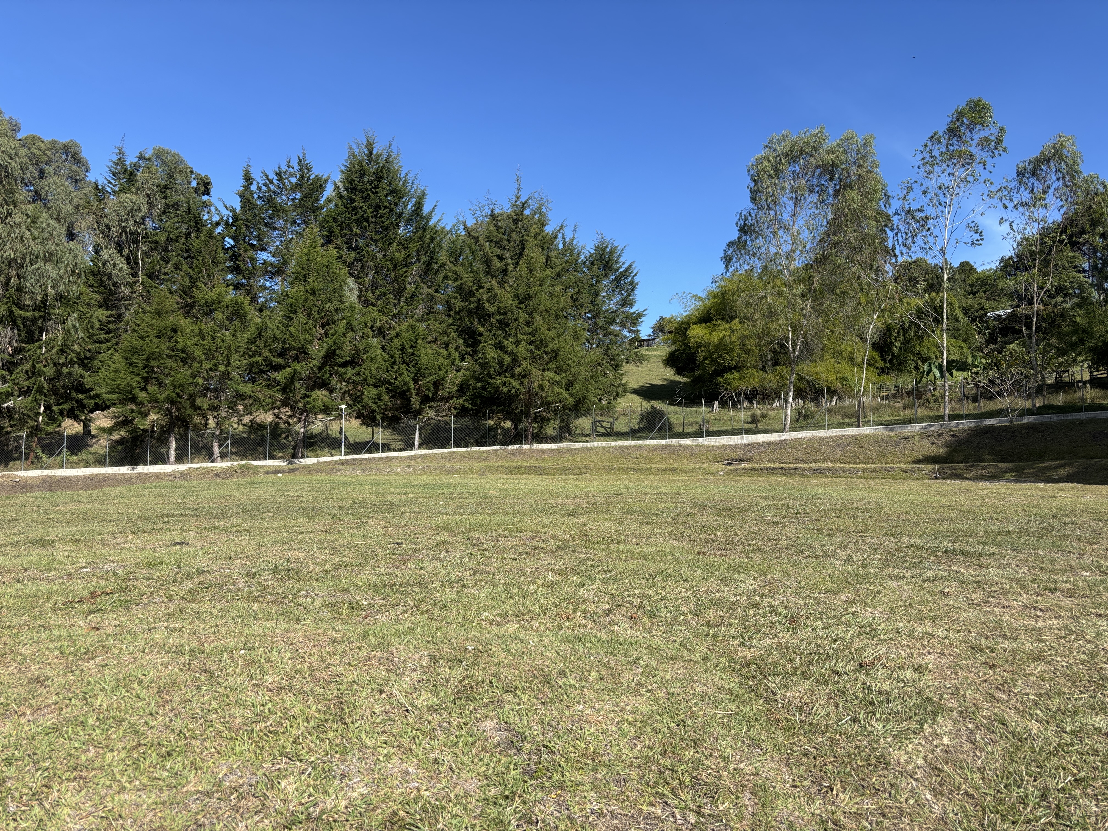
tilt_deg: +2.7
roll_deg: +0.3
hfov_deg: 67.3
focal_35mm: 26
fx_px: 832
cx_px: 554
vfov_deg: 53.1
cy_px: 416
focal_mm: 5.96
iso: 50
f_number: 1.6
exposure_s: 1/2024
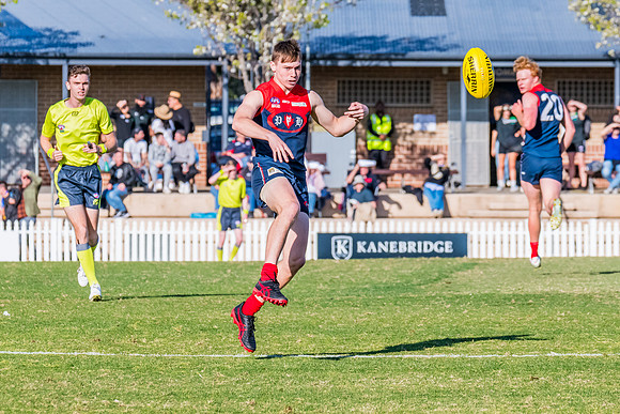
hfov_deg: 4.7
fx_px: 7530
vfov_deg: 3.1
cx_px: 317
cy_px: 171
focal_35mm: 437
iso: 800
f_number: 11
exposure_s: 1/1600
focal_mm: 250
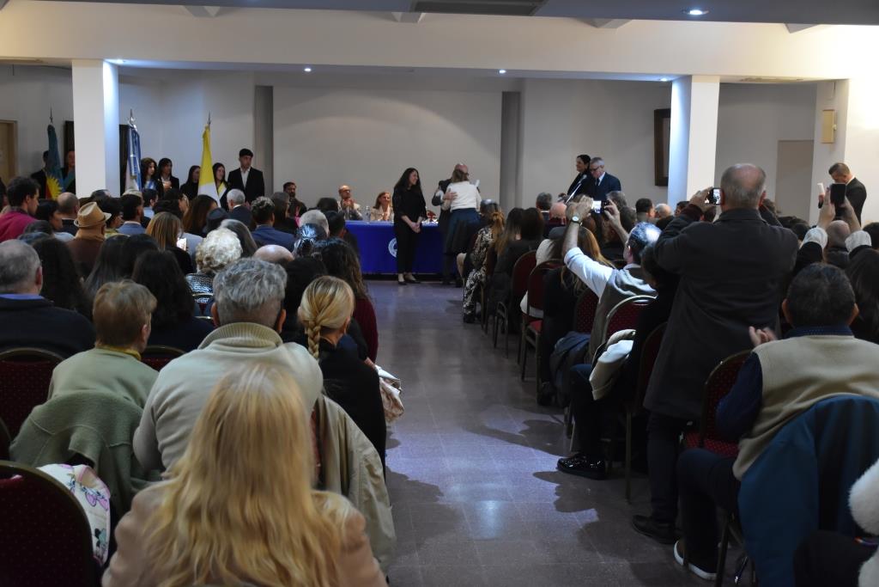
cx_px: 440
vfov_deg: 33.0
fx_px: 989
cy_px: 294
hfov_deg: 47.9
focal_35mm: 40
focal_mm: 27
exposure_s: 1/40
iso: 1600
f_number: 4
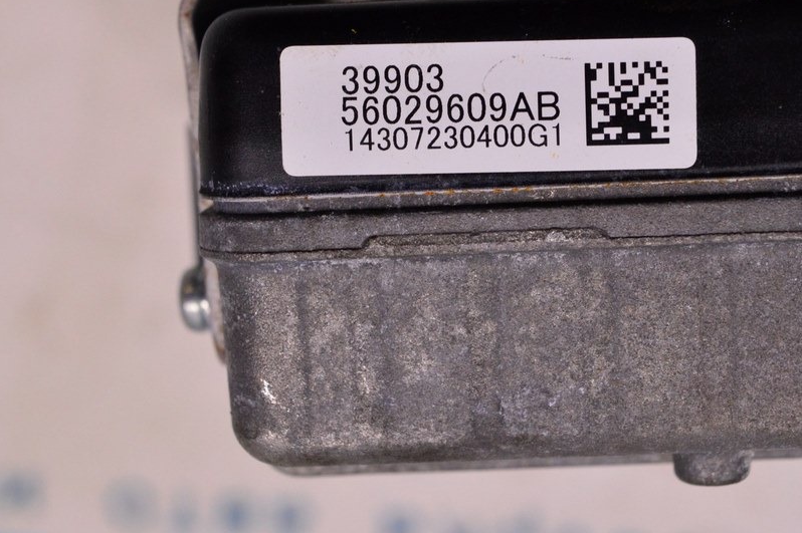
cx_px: 497
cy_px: 201
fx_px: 1929
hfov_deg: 23.4
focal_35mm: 87
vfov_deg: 15.7
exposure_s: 1/125
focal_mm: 45
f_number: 8
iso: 1600
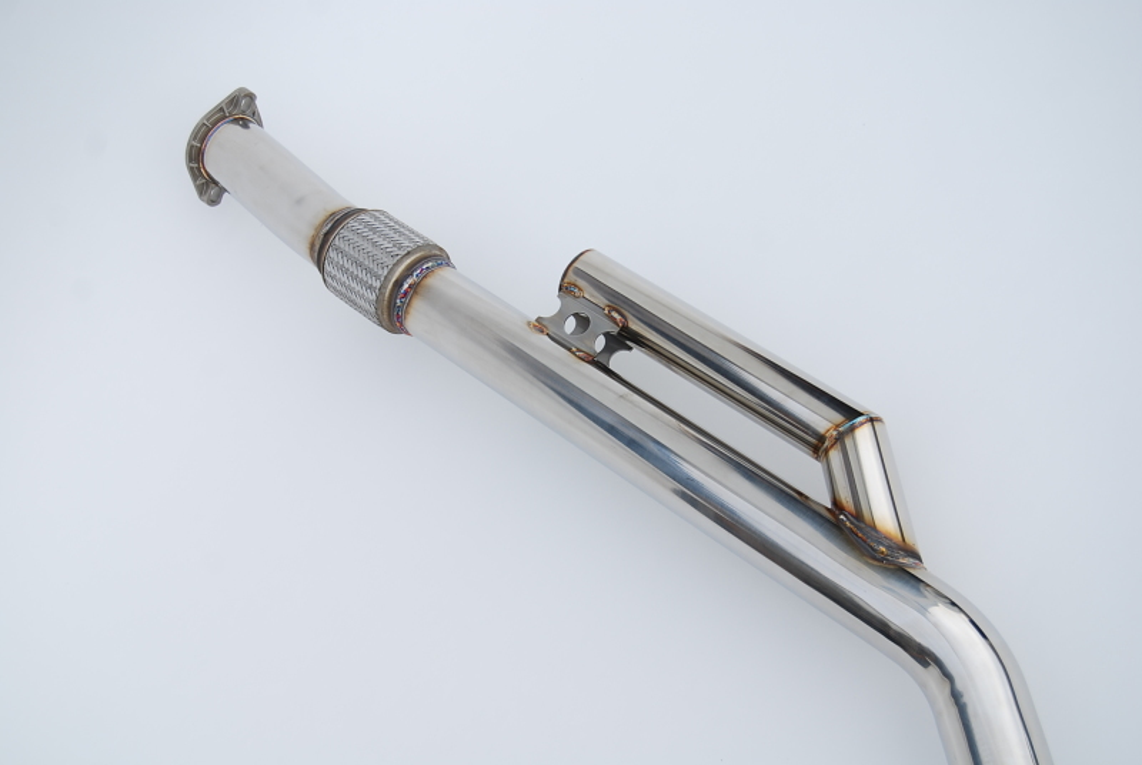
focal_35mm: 51
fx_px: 1620
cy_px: 382
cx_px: 571
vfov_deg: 26.6
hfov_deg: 38.8
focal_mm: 34
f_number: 5.6
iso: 100
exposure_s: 1/200
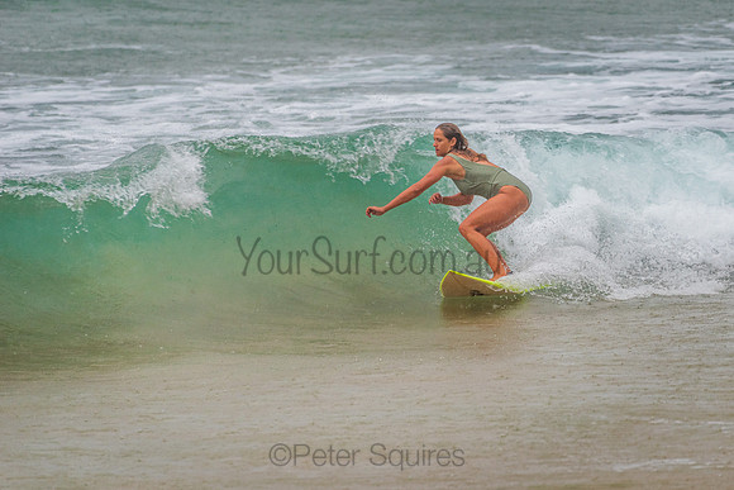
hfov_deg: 3.4
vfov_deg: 2.3
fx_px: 12449
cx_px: 448
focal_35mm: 610
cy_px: 220
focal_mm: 500
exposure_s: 1/320
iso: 360
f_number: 5.6
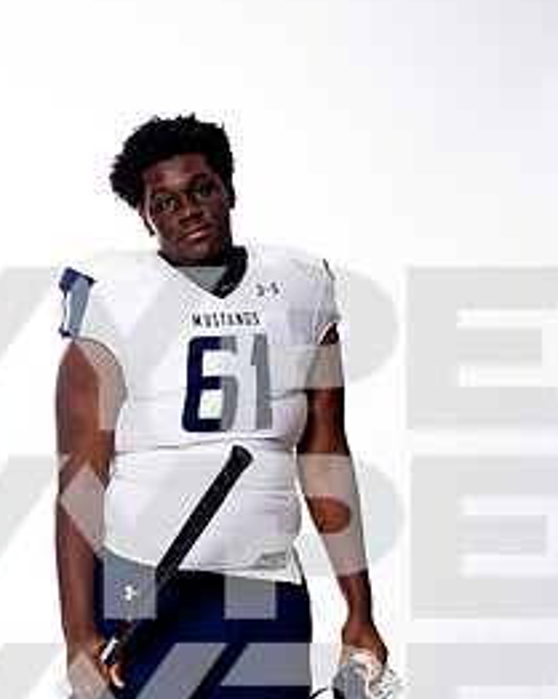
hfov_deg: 16.7
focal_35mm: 92
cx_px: 195
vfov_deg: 20.6
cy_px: 539
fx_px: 1903
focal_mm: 57
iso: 400
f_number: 8
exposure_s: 1/250
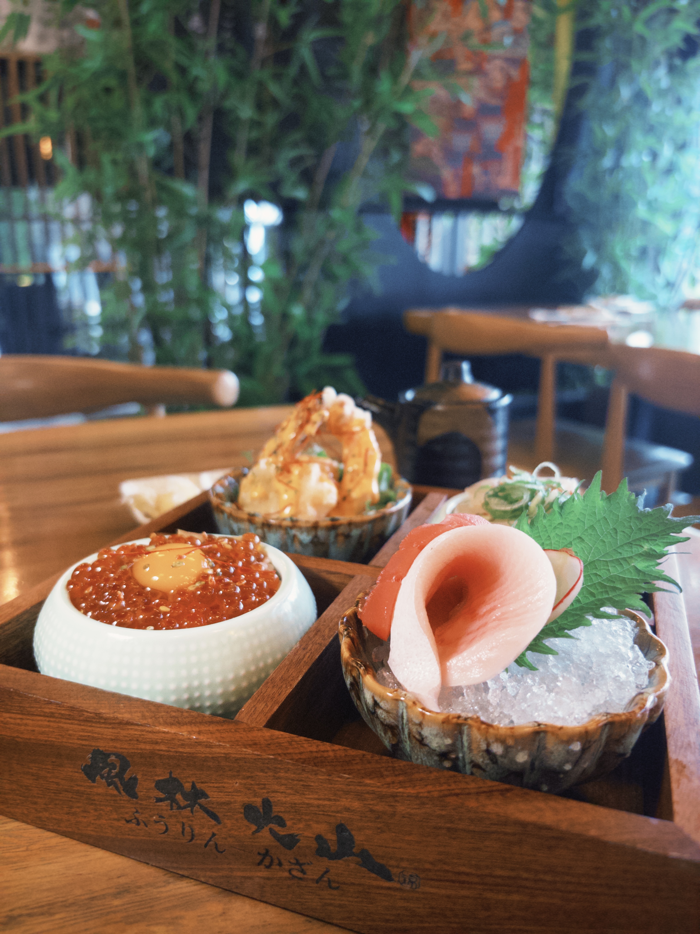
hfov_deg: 53.1
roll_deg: -0.8
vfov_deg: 67.3
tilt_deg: -16.9
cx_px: 350
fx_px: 701
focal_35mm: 26
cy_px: 467
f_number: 1.6
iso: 160
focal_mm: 5.96
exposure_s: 1/60
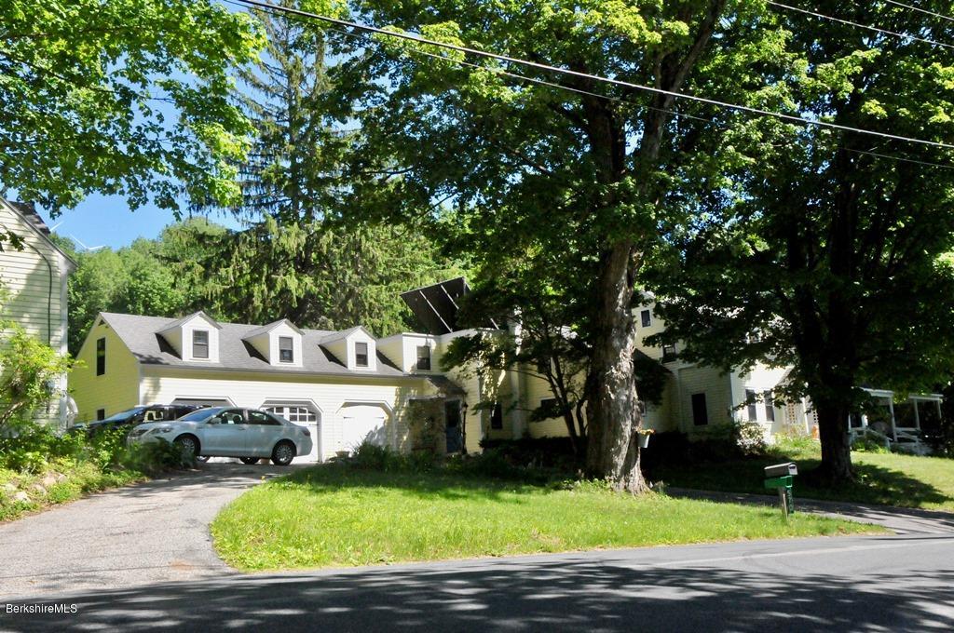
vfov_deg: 34.1
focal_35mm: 39
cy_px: 316
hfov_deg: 49.6
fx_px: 1032
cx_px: 477
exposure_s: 1/1000
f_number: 16
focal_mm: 26
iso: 2500
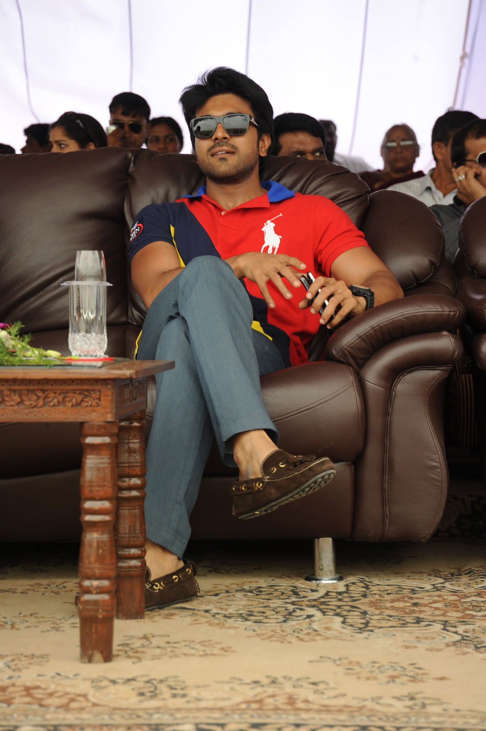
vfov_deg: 21.5
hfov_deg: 14.4
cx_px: 243
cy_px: 366
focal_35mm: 95
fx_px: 1926
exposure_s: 1/125
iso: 400
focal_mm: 95
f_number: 7.1
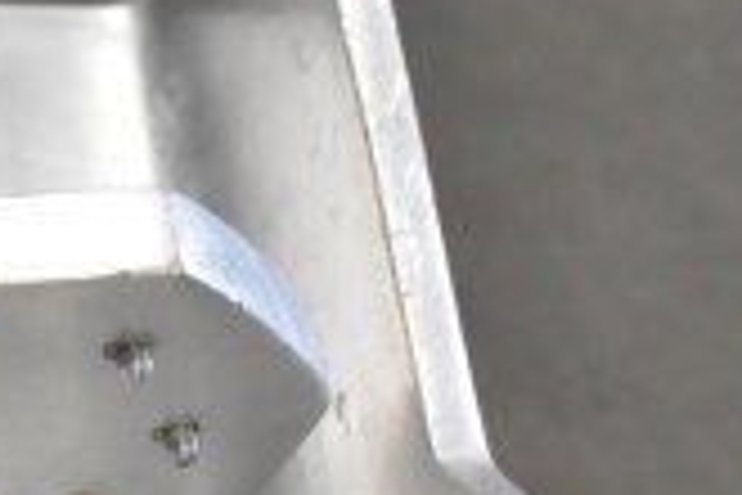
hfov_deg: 11.5
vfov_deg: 8.3
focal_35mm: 166
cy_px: 169
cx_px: -562
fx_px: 3421
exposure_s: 1/160
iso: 6400
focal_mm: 30
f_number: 6.3
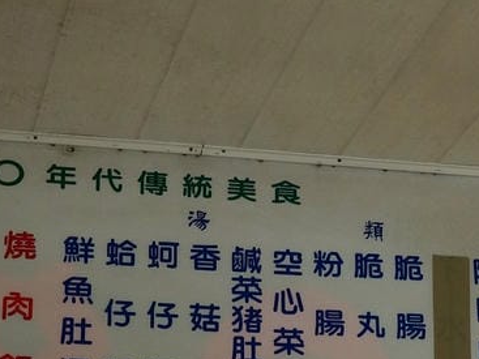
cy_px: 300
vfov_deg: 13.0
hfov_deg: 17.4
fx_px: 1563
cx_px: 232
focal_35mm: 113
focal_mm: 24
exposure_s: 1/160
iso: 800
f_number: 4.5
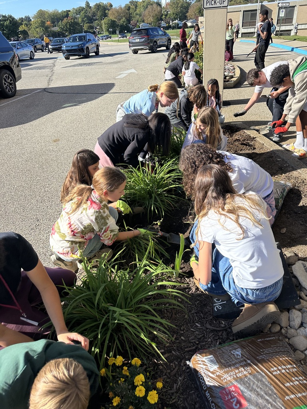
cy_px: 204
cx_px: 154
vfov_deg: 71.6
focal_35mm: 24
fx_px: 284
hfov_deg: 56.8
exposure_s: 1/2028
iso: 80
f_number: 1.78
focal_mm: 6.86
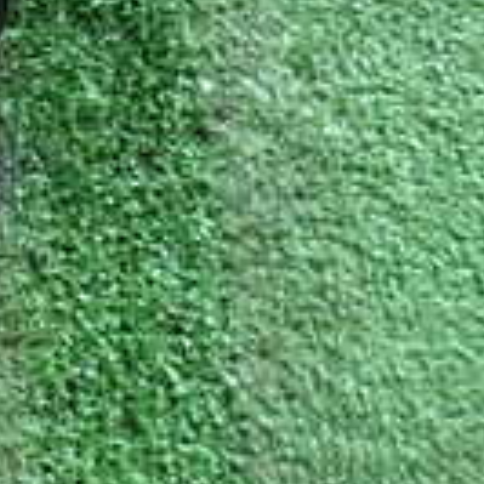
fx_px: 1582
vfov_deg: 16.5
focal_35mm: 100
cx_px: -109
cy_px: -131
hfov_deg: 16.6
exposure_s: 1/60
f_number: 2
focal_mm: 4.5
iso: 160
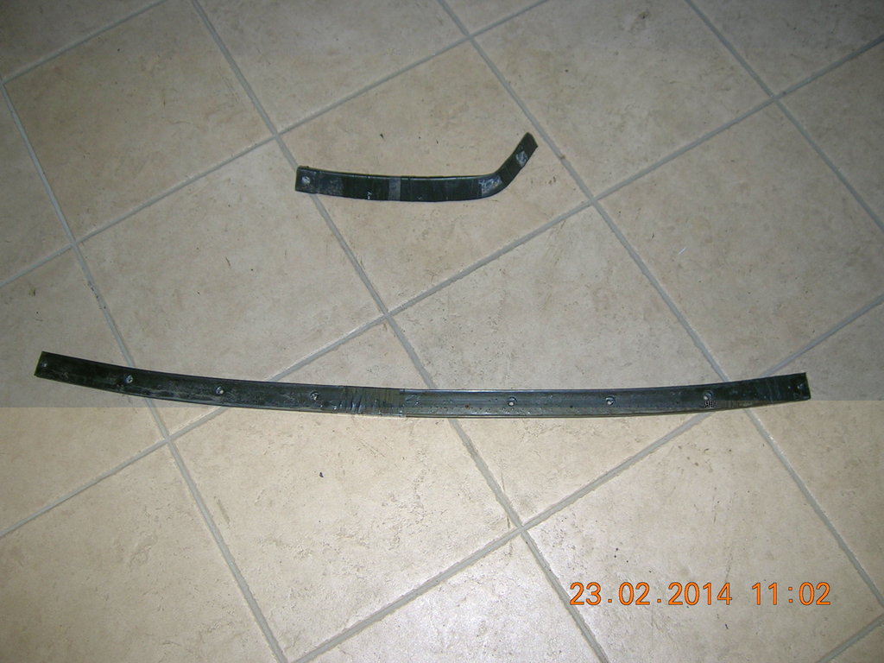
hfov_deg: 52.6
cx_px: 442
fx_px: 894
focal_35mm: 35
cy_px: 332
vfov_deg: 40.7
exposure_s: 1/60.1
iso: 50
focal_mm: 5.4
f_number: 2.8
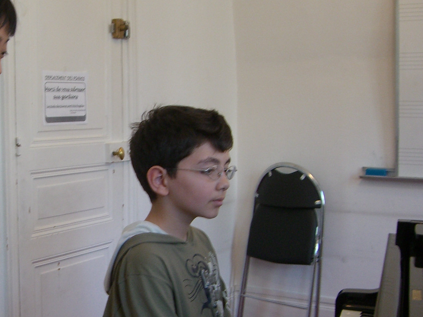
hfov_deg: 29.1
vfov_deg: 22.5
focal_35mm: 65
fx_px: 794
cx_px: 83
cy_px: 191
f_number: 2.7
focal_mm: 6.2
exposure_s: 1/40
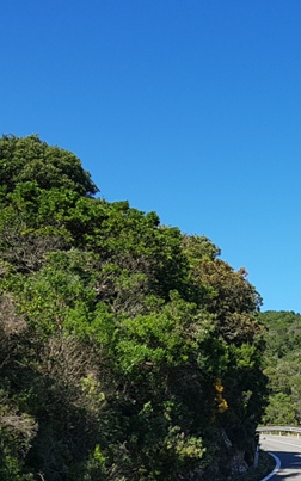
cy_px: 359
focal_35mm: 70
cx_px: 425
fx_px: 918
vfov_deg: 28.9
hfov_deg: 17.1
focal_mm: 4.2
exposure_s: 1/1928
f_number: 1.7
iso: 50
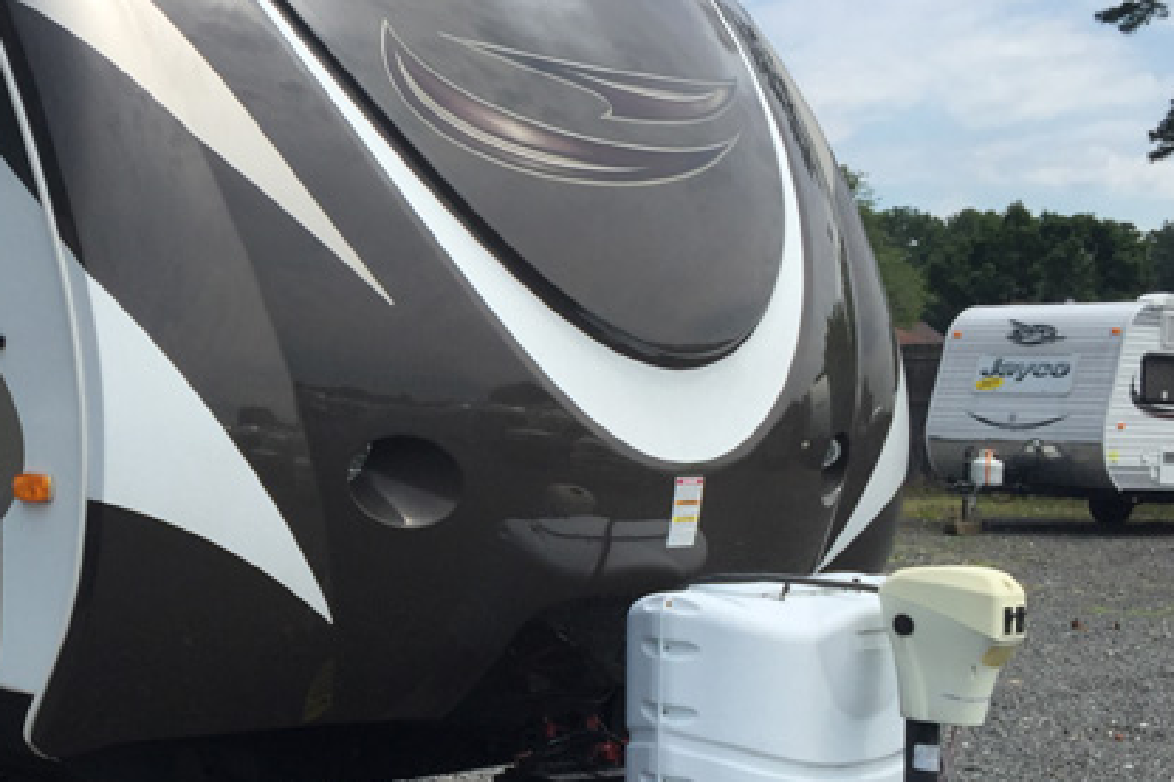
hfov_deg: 32.8
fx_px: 1891
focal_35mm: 58
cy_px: 497
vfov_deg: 23.3
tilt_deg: -1.2
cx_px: 119
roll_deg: -0.9
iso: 32
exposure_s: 1/1883
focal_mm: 4.15
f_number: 2.2
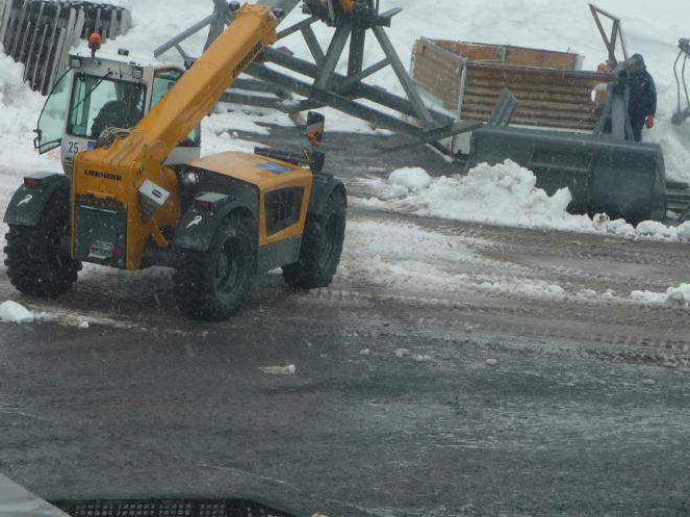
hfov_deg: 11.4
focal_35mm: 173
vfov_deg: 8.6
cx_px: 168
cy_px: 227
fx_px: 3448
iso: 100
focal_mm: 19.1
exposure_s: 1/250
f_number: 11
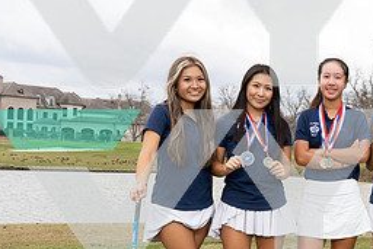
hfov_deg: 28.1
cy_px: 187
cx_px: 360
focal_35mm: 68
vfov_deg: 19.9
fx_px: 705
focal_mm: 30
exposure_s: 1/250
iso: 400
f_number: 9
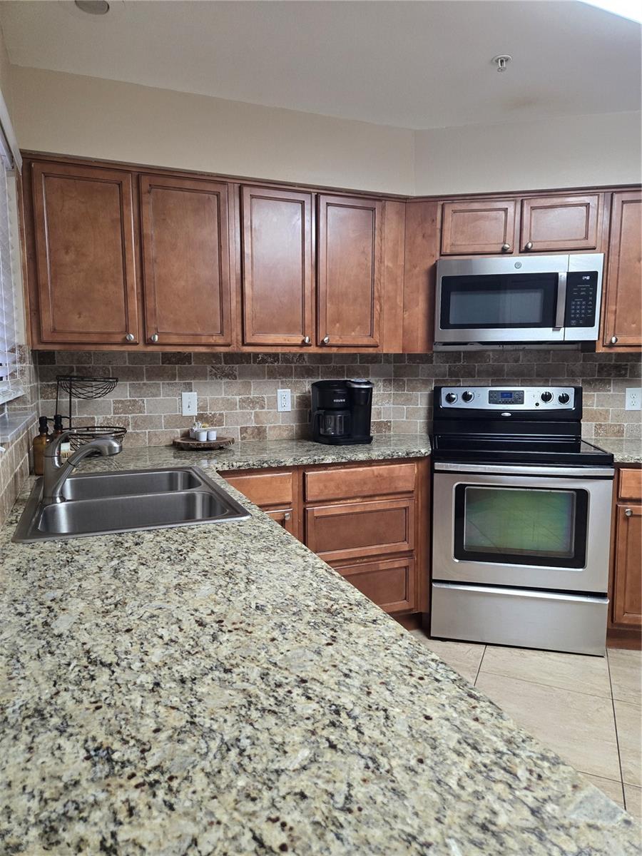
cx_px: 321
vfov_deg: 73.9
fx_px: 569
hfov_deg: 58.9
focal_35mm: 23
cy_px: 428
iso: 640
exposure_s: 1/120
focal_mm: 5.4
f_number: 1.8
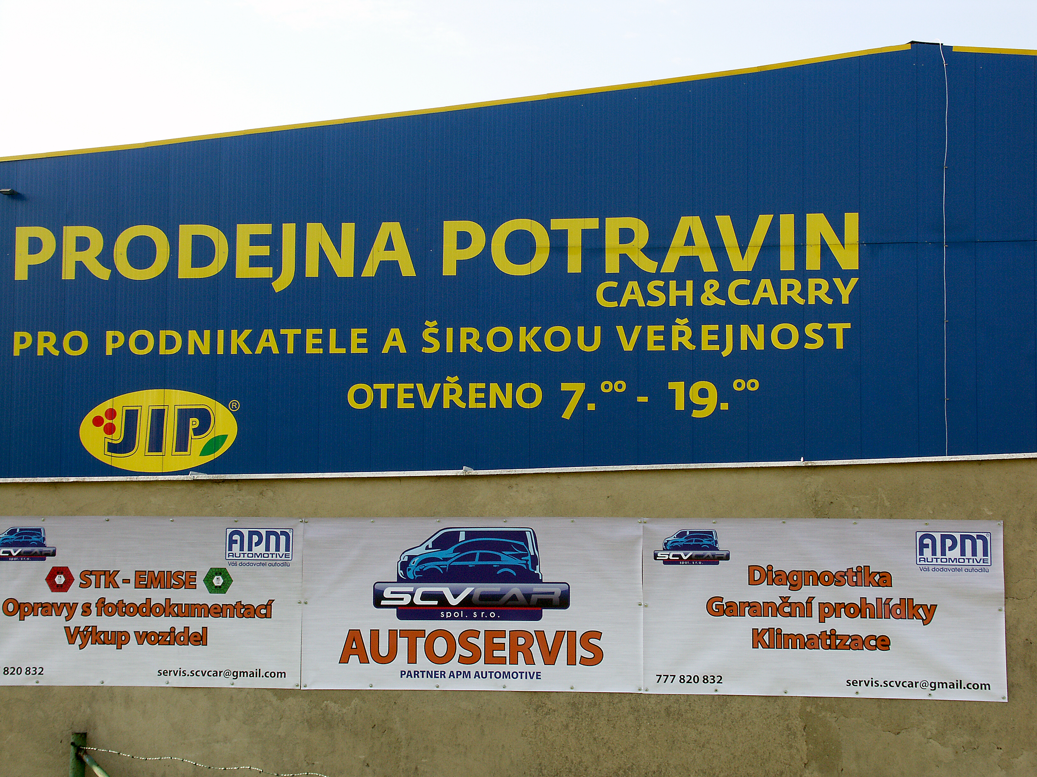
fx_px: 2037
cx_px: 518
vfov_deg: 21.6
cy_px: 388
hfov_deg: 28.6
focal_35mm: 68
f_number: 6.3
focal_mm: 17.42
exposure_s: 1/125
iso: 64
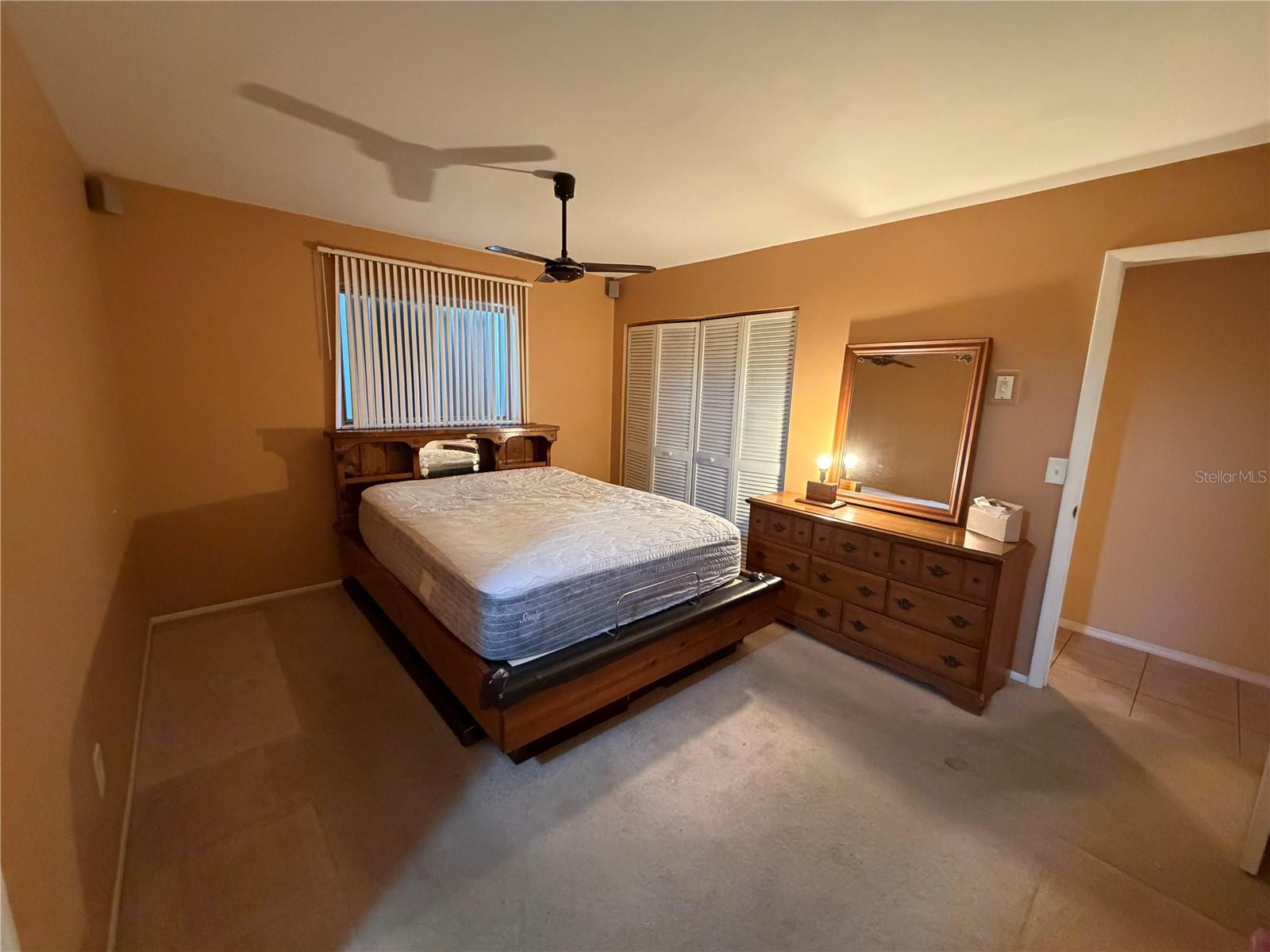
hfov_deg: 102.1
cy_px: 476
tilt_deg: -9.8
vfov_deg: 85.7
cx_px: 635
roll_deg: -1.7
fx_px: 514
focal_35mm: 14
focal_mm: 2.22
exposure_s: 1/60
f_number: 2.2
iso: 1000
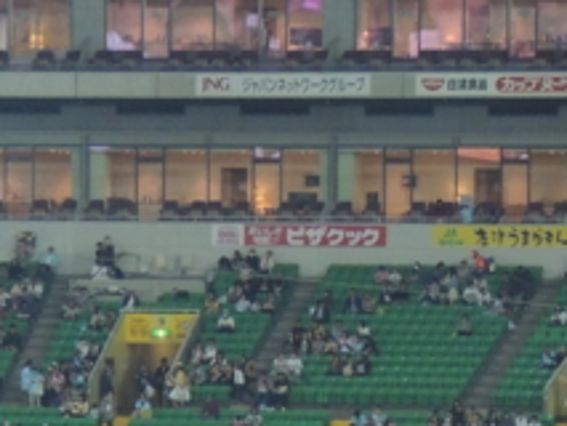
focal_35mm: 338
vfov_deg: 4.4
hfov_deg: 5.9
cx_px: 274
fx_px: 5539
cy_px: 746
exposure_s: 1/40
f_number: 4.1
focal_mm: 16
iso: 400
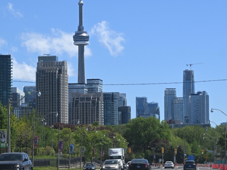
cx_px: 83
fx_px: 931
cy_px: 98
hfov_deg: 13.9
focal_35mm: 142
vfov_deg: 10.4
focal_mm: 50
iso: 100
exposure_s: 1/250
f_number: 8
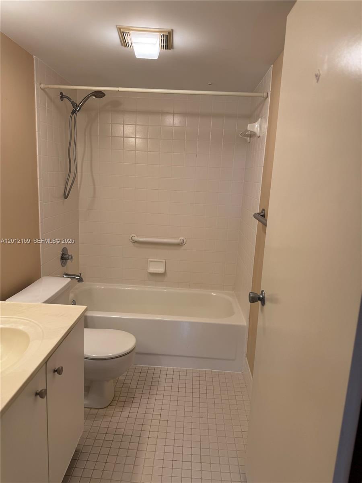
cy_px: 242
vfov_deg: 71.6
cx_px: 181
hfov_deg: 56.8
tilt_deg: -11.3
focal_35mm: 24
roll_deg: -1.7
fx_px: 335
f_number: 1.78
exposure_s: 1/120
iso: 100
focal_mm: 6.76
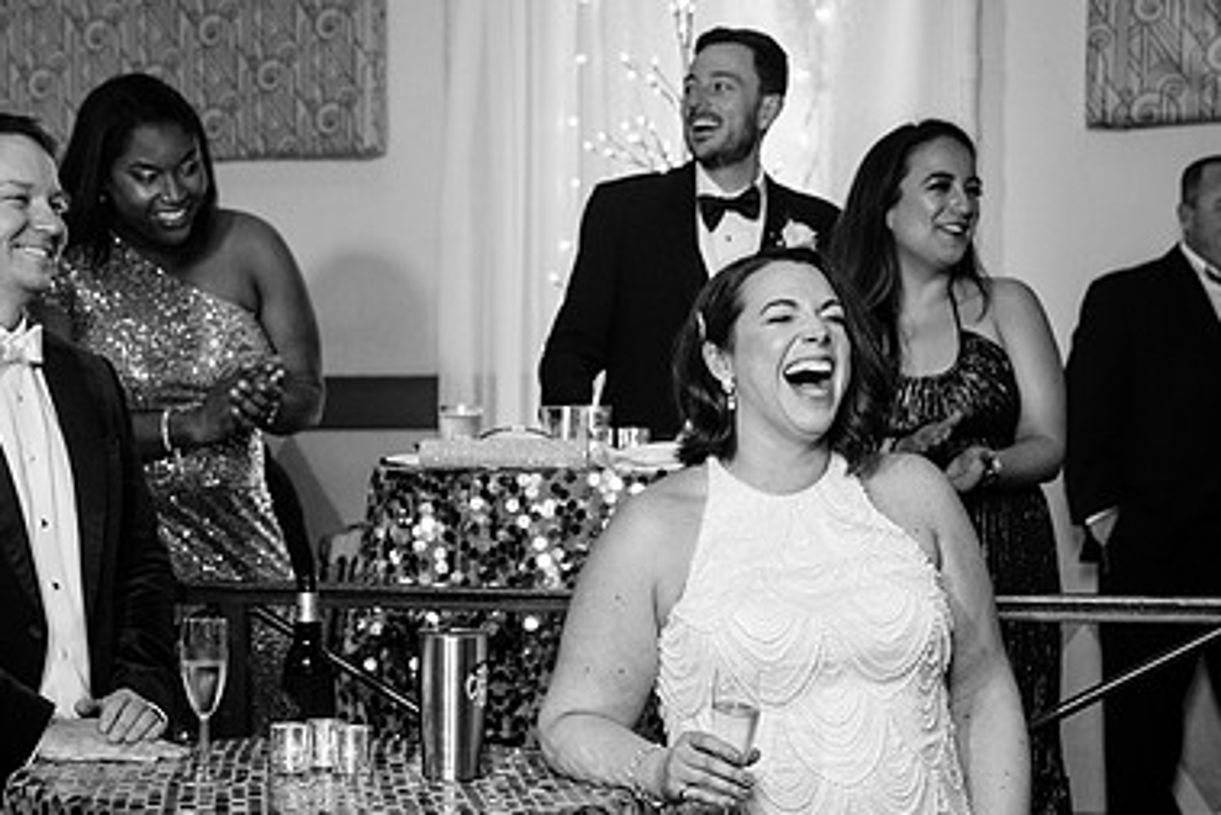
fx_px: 2443
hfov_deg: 27.8
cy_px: 543
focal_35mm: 72
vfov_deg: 18.9
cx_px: 380
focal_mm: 47
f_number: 4
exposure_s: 1/125
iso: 2000
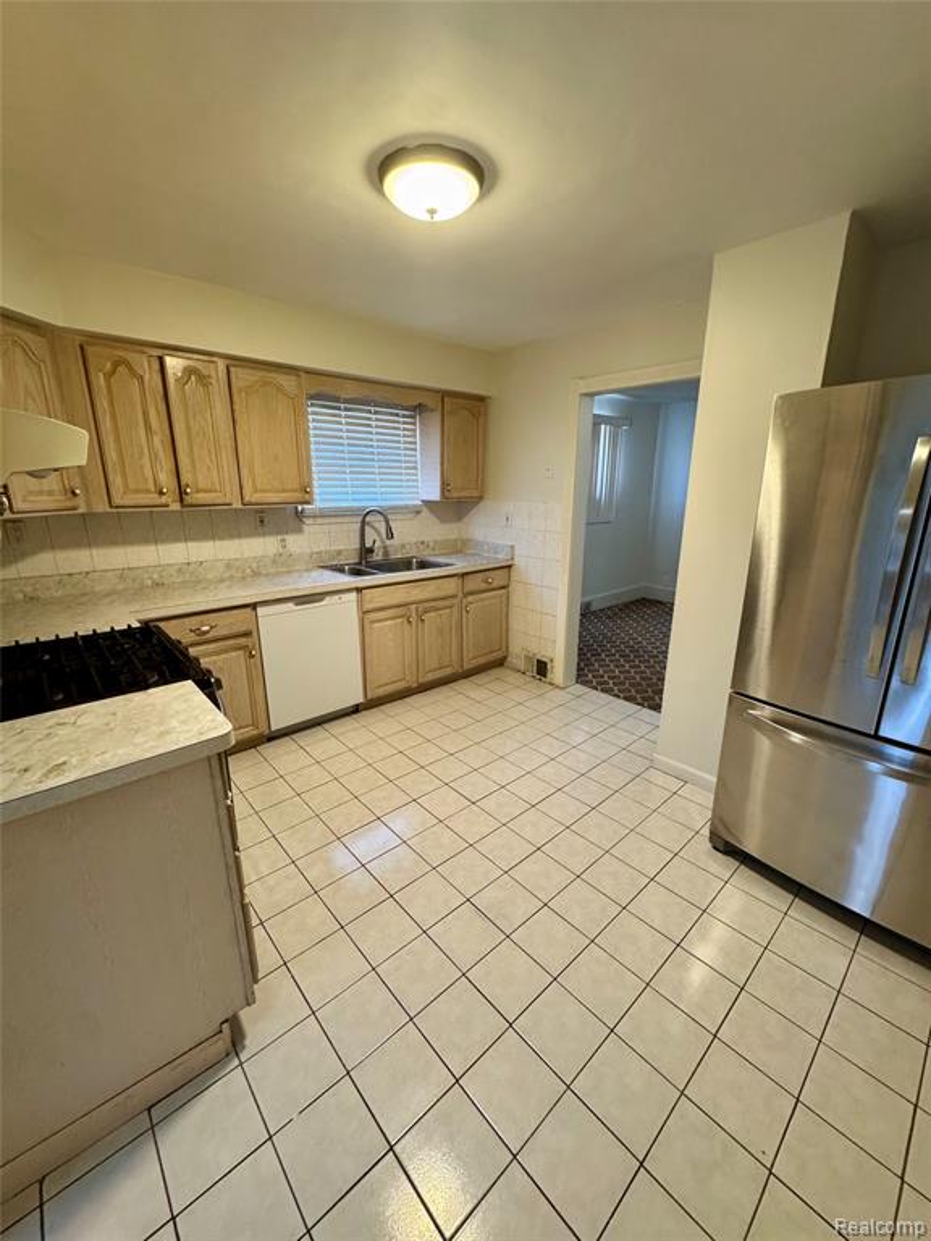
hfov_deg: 85.7
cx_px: 466
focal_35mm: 14
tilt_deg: -15.7
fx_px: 502
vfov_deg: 102.1
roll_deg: +0.1
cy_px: 620
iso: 250
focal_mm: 2.22
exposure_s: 1/60
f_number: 2.2
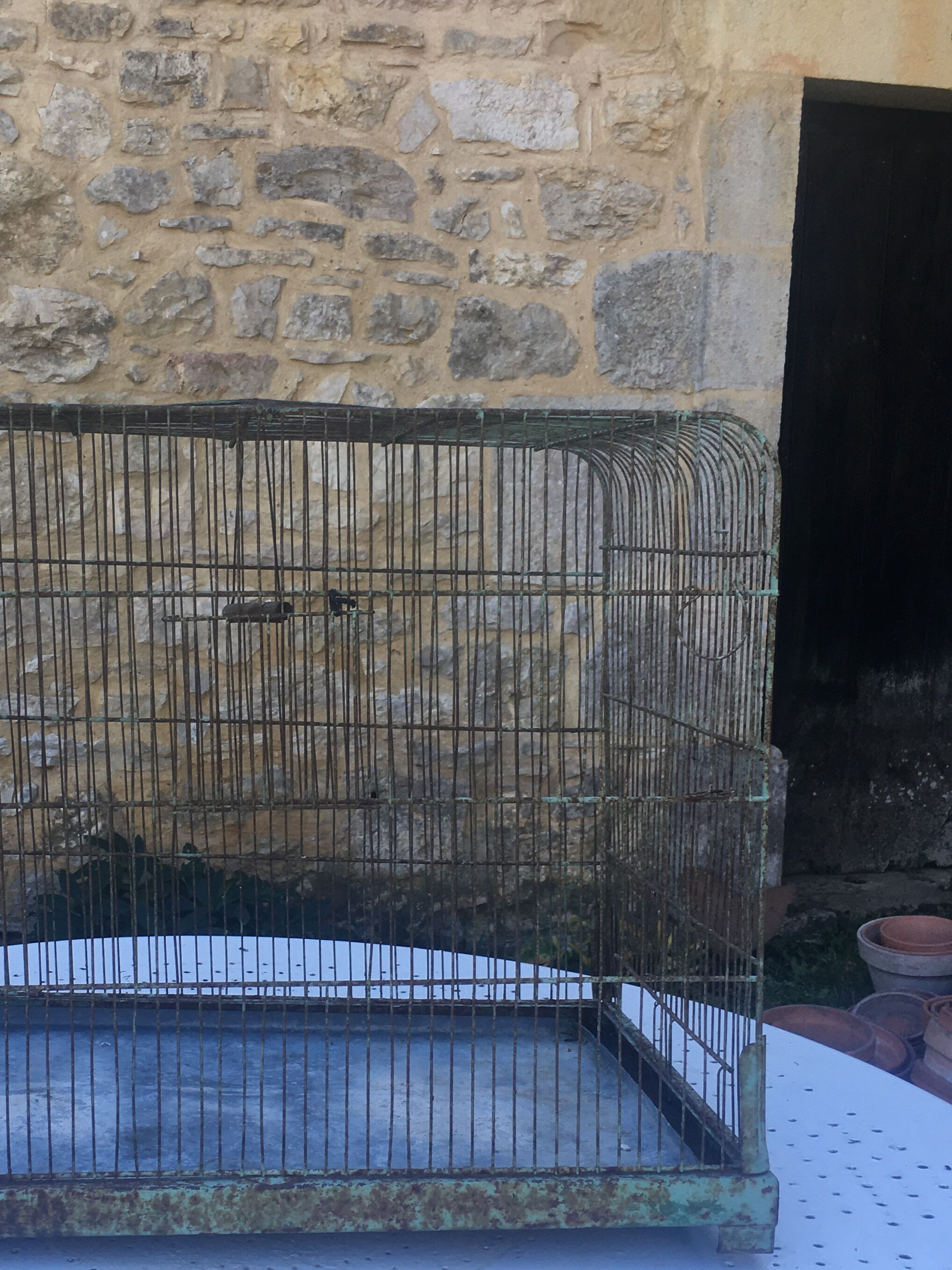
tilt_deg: -9.6
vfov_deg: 43.7
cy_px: 735
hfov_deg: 33.1
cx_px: 266
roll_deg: -0.5
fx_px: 1577
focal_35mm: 43
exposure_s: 1/178
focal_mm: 4.15
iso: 25
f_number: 2.2
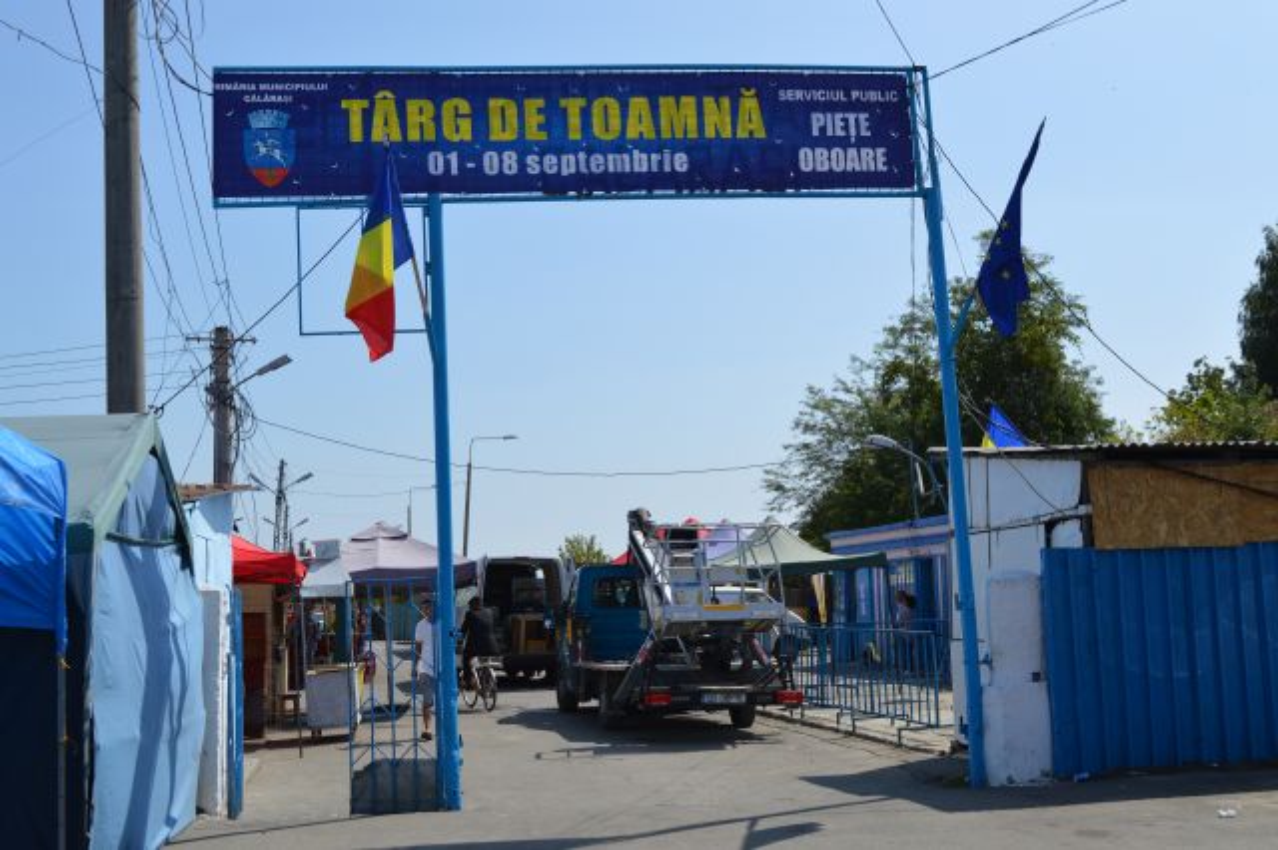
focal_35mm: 44
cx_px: 639
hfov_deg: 45.0
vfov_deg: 30.8
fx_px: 1543
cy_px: 425
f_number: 10
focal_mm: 29
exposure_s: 1/400
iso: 100
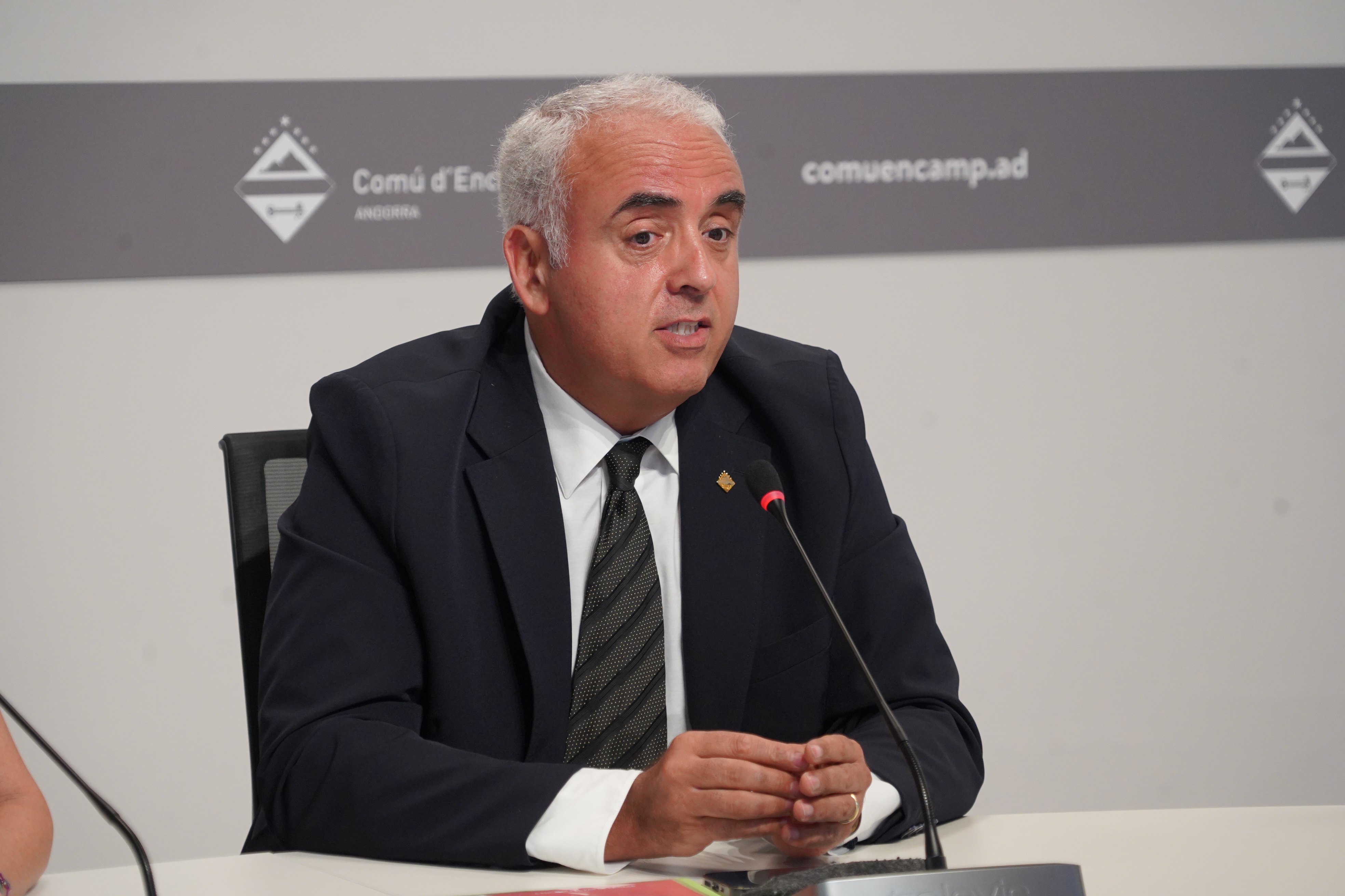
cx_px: 672
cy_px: 448
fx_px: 5268
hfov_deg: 14.6
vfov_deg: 9.7
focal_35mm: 141
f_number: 6.3
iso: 3200
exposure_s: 1/160
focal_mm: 141
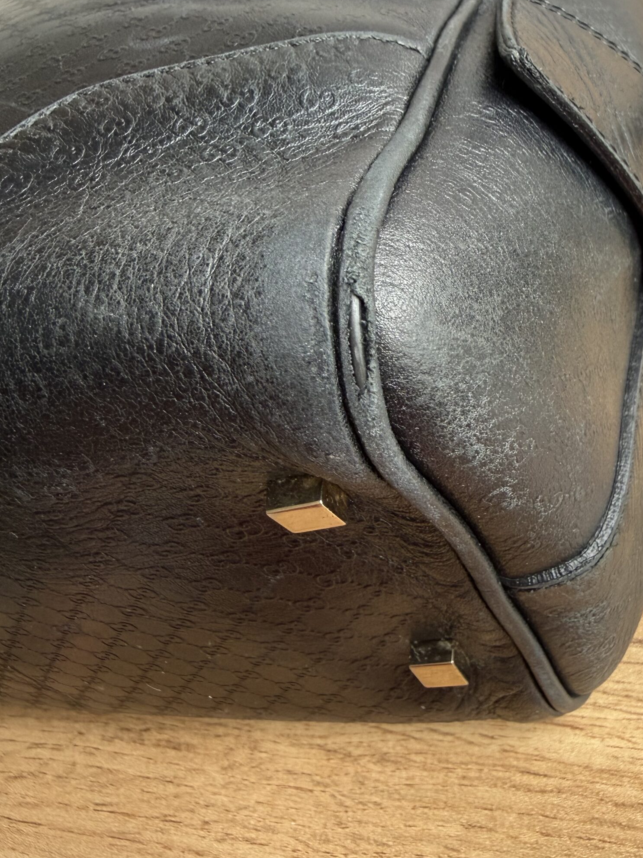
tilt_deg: -44.0
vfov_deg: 58.0
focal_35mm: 31
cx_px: 395
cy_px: 354
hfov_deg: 45.1
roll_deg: +33.9
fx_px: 768
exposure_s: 1/99
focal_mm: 2.22
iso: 160
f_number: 2.2
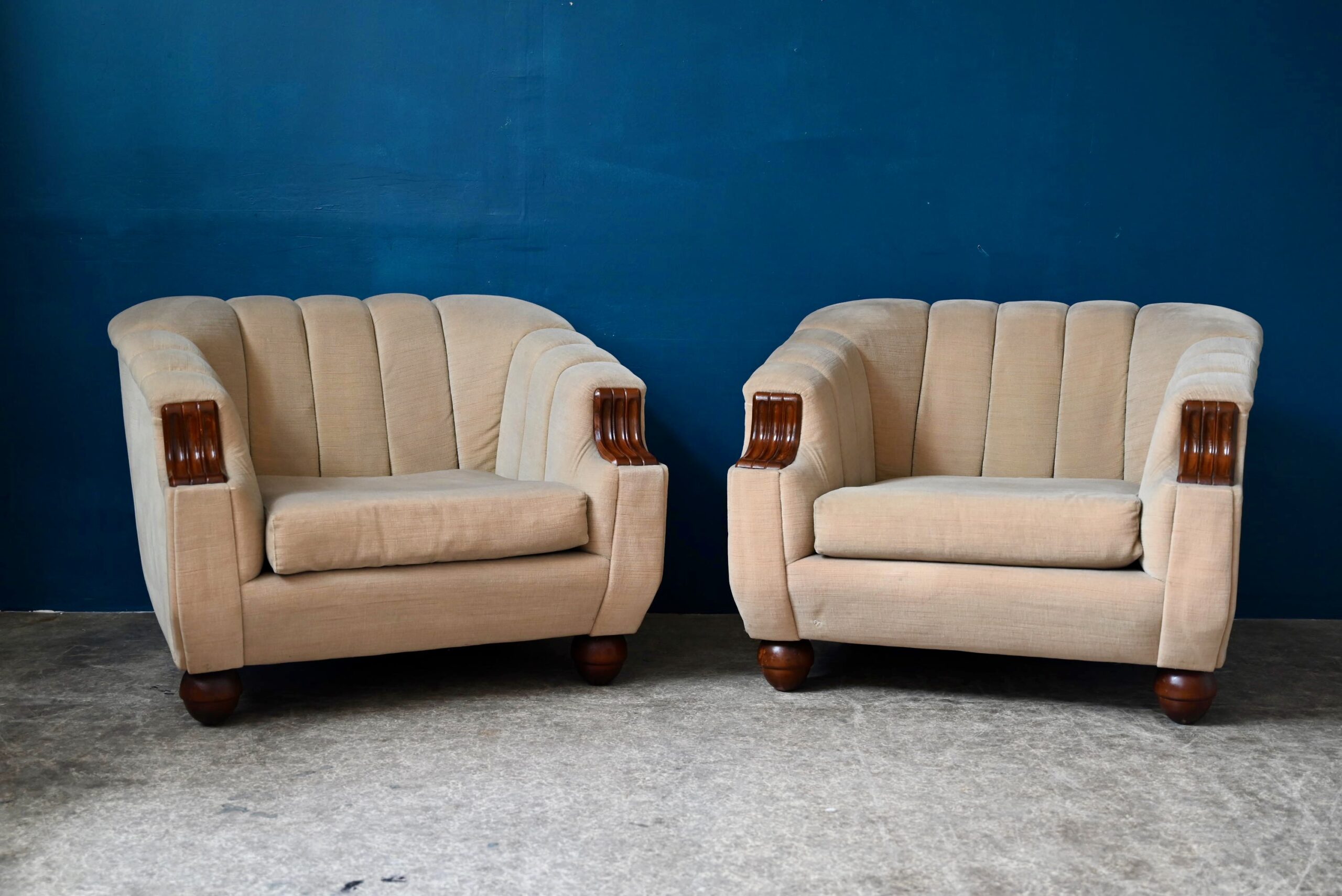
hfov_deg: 44.5
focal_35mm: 44
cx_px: 671
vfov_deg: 30.5
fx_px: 1641
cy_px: 448
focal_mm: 44
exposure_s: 1/50
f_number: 4
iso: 720
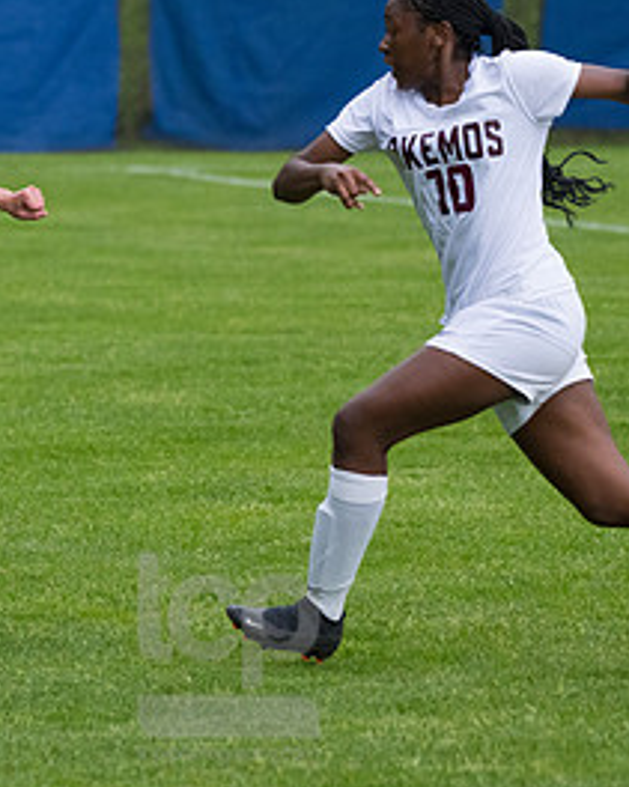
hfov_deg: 3.3
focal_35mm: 474
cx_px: -194
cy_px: 240
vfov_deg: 4.1
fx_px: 11036
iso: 2500
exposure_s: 1/1600
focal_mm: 230
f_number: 5.6
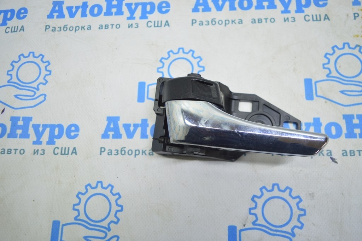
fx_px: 271
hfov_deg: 67.4
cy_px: 120
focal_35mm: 27
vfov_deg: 47.9
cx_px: 181
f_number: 3.5
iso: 400
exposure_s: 1/50
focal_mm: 18
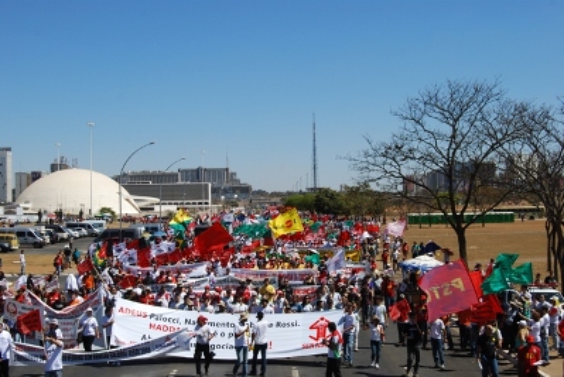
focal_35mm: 57
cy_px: 188
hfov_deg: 35.0
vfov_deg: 23.8
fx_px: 894
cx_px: 282
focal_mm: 38
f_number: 8
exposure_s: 1/250
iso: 100
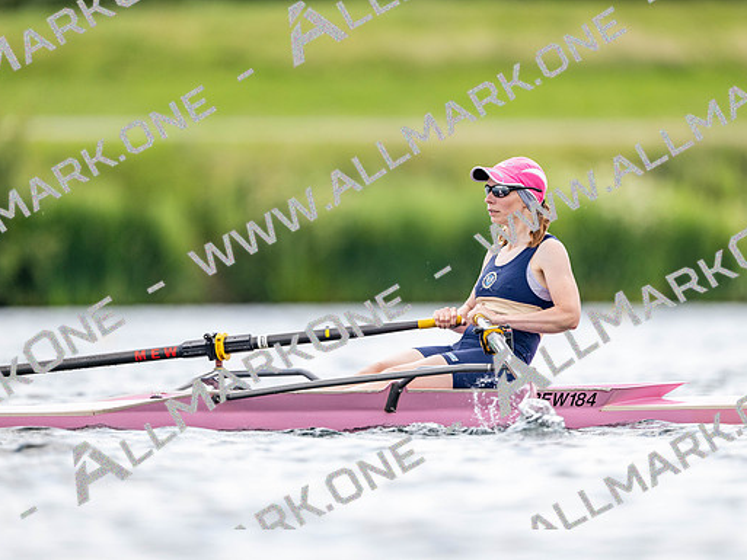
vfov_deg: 2.3
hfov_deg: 3.0
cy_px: 280
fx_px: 14073
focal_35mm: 652
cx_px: 368
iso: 560
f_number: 4
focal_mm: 600
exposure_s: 1/2500
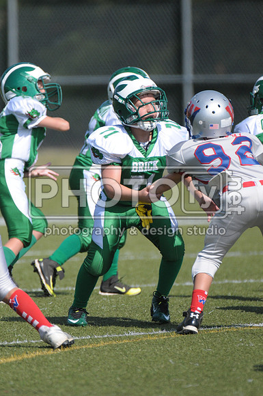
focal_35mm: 600
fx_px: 6594
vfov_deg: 3.4
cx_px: 132
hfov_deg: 2.3
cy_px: 198
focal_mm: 400
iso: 640
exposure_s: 1/5000
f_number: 4
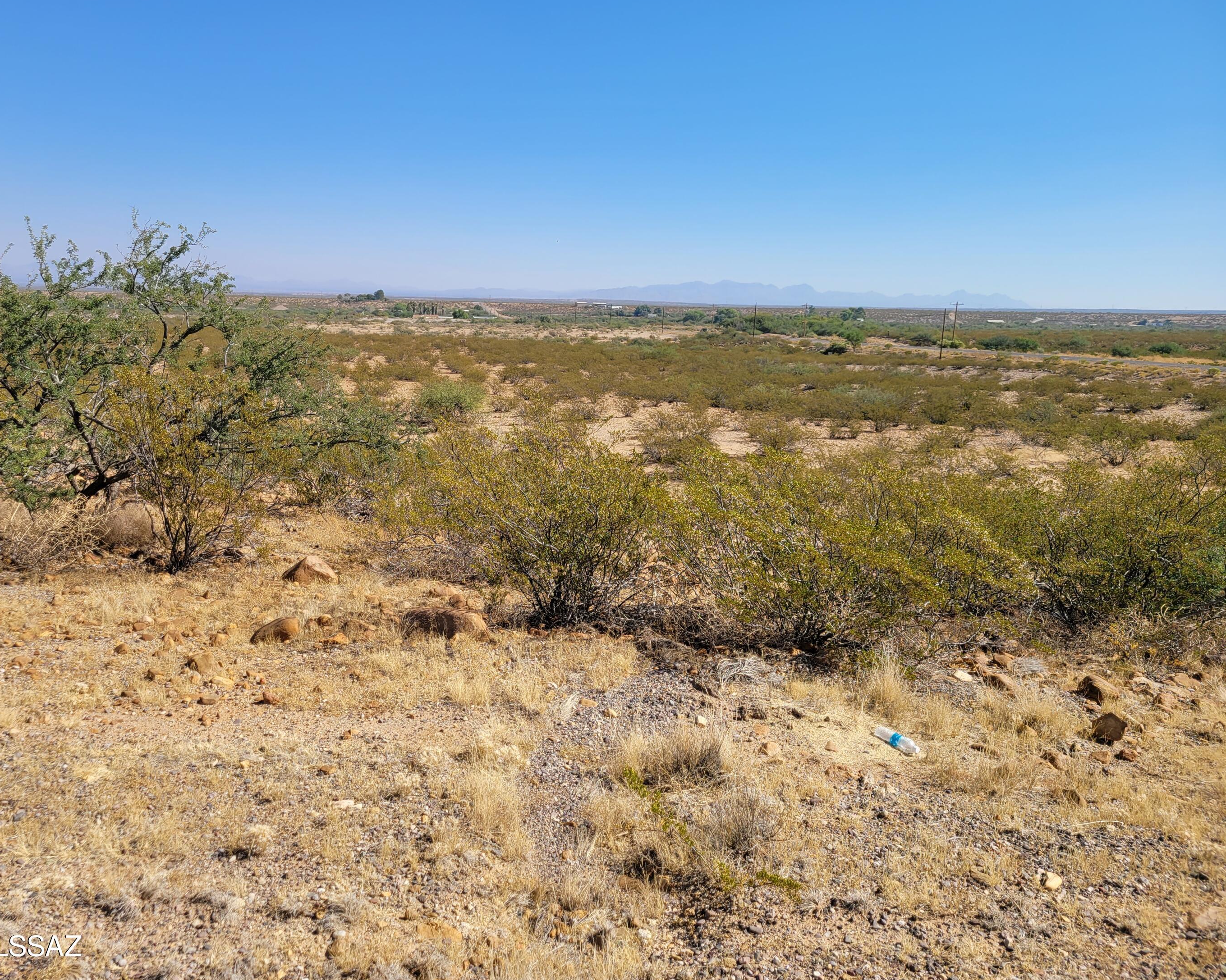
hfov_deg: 62.1
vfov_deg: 51.5
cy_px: 486
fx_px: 1016
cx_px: 551
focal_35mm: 28
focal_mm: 5.4
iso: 40
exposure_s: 1/2410
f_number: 1.8
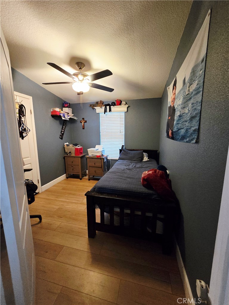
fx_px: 115
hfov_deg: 89.9
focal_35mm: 13
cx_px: 114
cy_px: 152
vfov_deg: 106.2
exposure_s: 1/60.2
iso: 1250
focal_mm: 2.2
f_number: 2.2
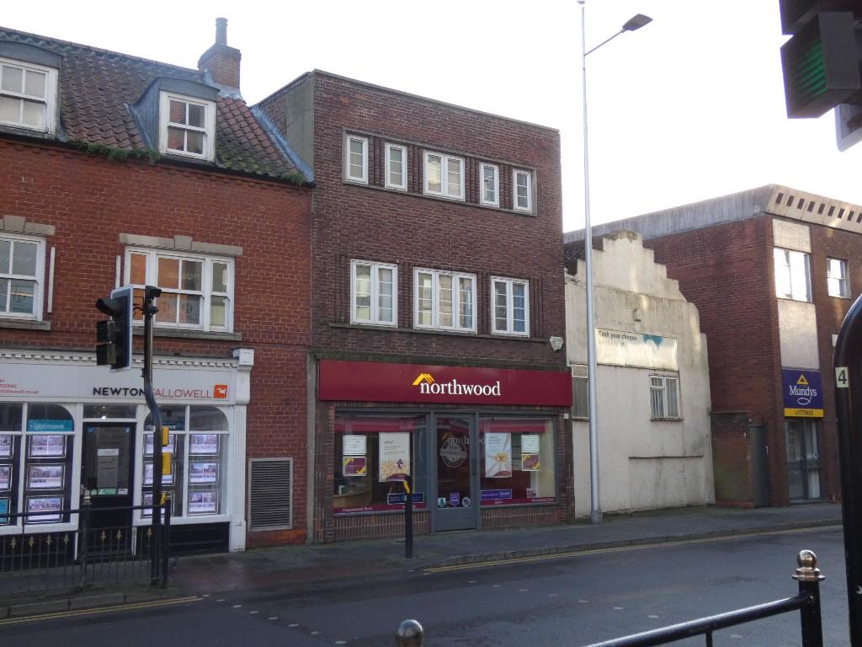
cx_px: 431
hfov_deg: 52.6
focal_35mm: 35
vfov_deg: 40.7
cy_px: 324
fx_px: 872
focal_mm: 6.2
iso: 250
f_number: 3.4
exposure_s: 1/250
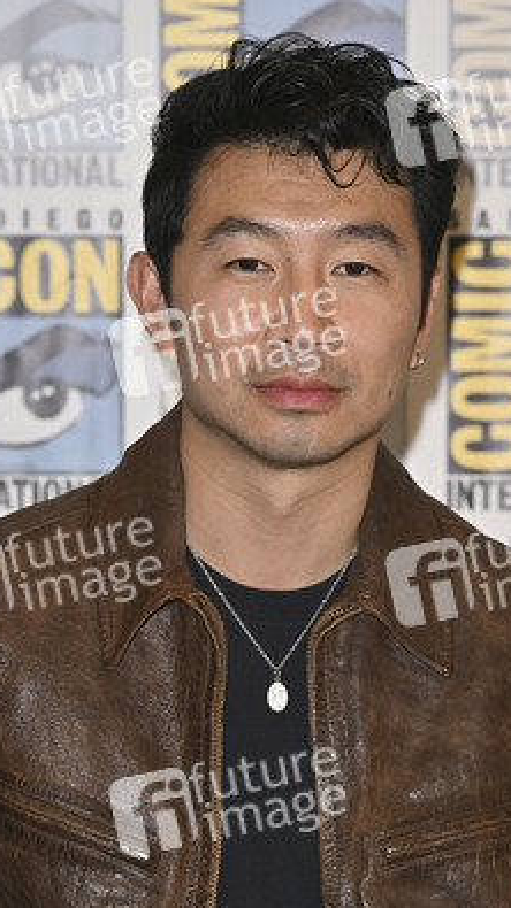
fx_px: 3037
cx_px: 295
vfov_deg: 17.0
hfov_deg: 9.6
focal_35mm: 126
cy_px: 457
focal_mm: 119
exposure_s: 1/250
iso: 2500
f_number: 5
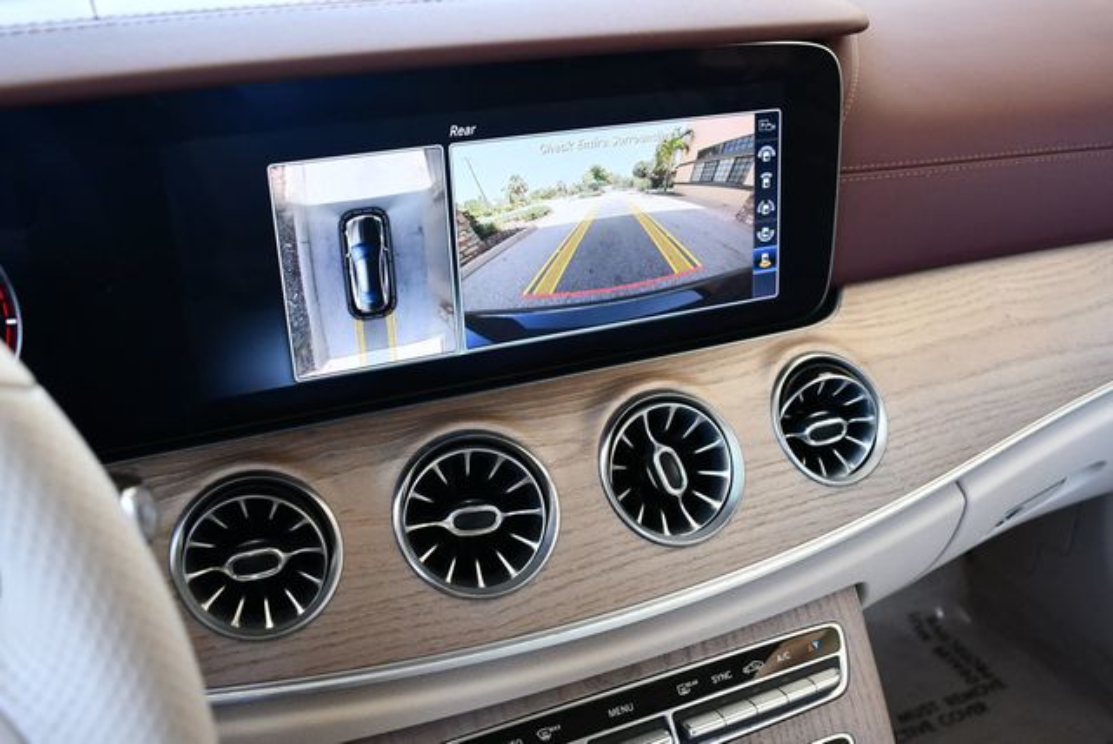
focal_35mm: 36
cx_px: 556
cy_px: 372
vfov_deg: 36.9
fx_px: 1114
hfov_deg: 53.1
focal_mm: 18
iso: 800
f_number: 3.5
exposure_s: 1/250
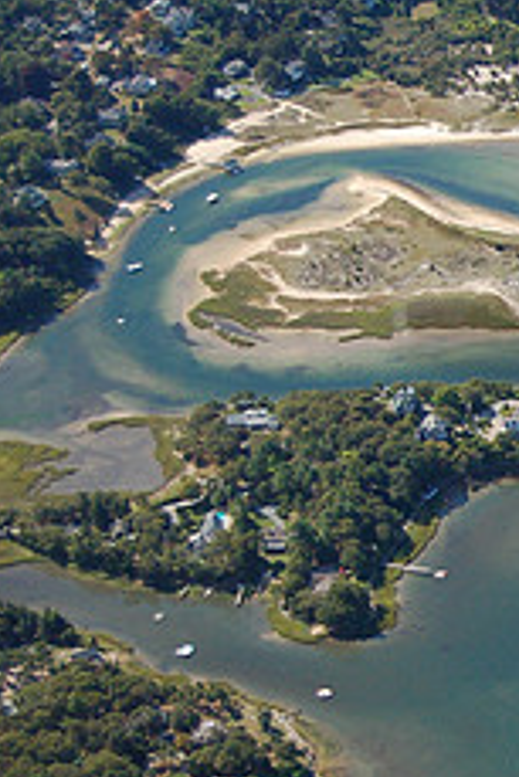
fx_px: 3282
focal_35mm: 152
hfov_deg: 8.7
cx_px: 889
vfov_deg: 13.5
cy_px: 475
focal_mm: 40
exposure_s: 1/500
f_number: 5
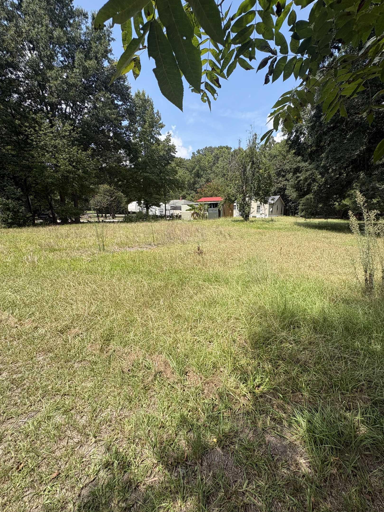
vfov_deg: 98.1
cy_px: 248
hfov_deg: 81.6
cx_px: 205
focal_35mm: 15
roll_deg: -0.3
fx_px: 222
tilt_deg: -7.4
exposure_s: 1/1034
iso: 50
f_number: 2.2
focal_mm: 2.22
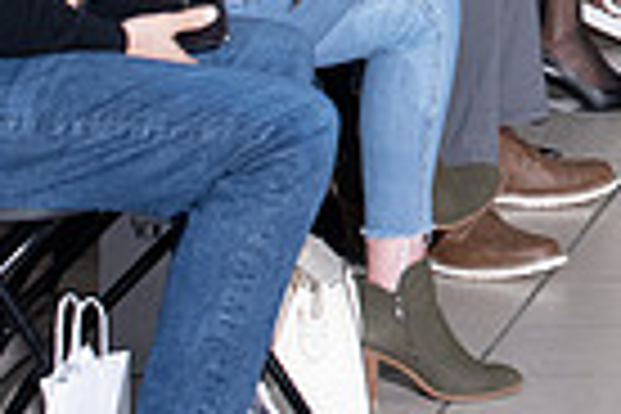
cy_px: -295
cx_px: 1143
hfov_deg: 6.8
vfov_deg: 4.6
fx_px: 5088
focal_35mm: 295
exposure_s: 1/125
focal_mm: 70
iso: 1250
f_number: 5.6
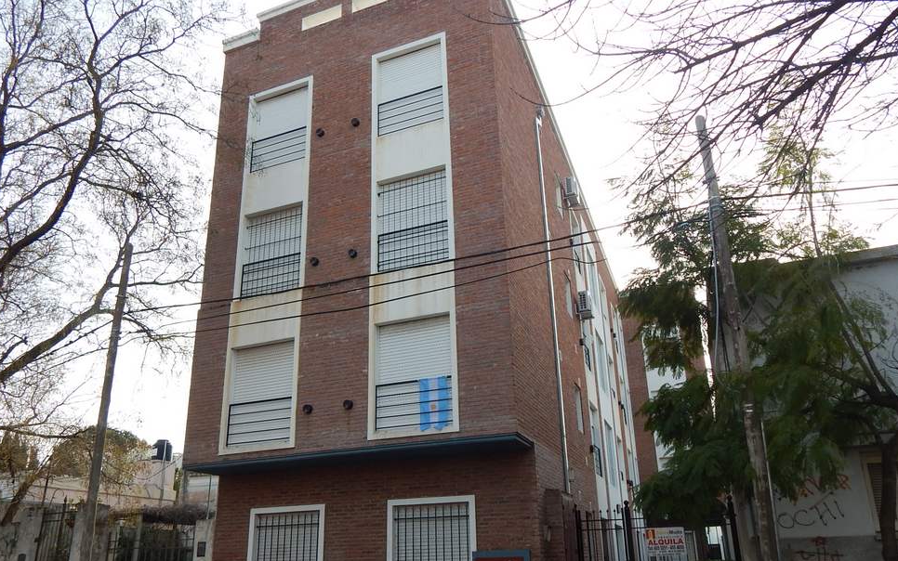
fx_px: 661
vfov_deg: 45.7
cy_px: 342
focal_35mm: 27
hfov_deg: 68.4
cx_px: 446
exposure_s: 1/640
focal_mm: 4.5
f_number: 3.1
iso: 125
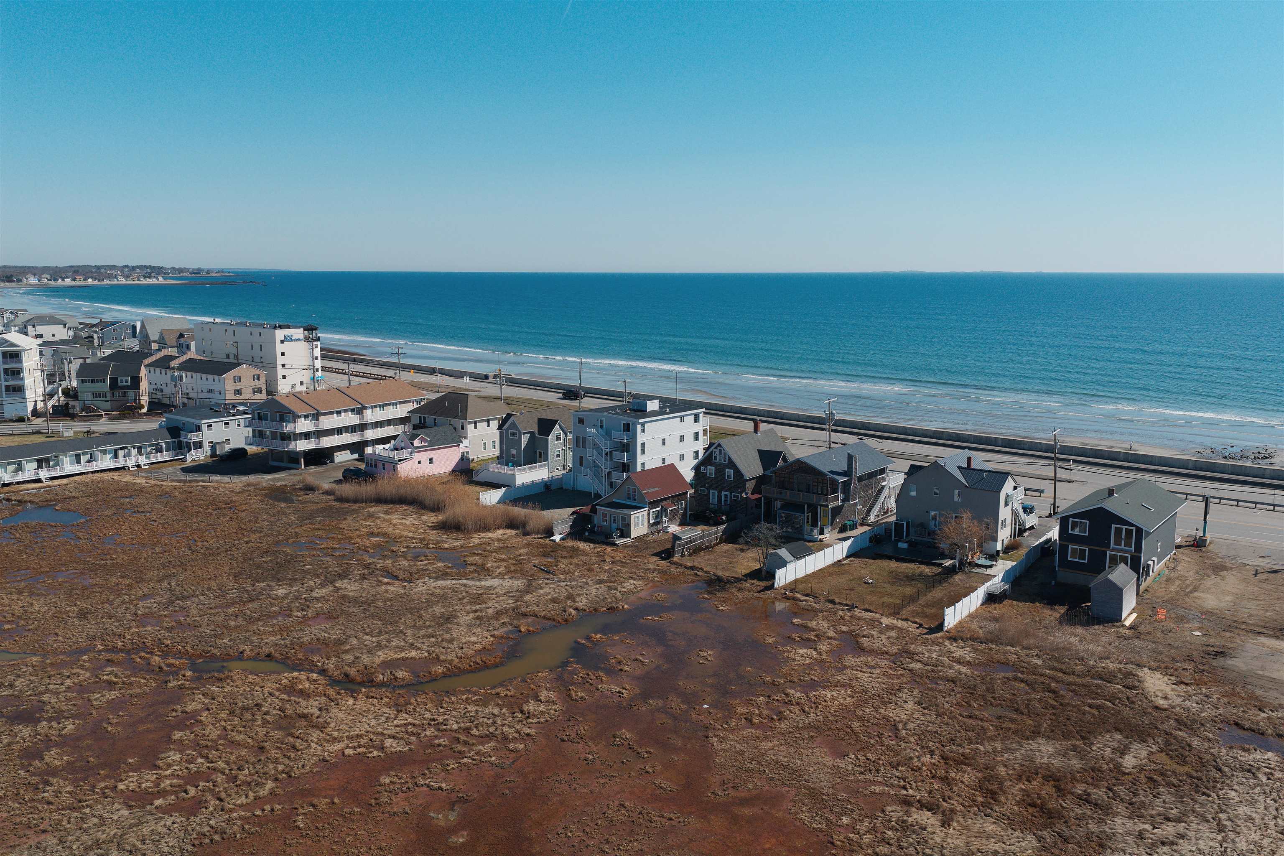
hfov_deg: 65.5
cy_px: 428
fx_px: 999
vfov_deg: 46.4
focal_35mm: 28
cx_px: 642
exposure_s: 1/4000
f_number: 2.8
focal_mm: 14.4
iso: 320
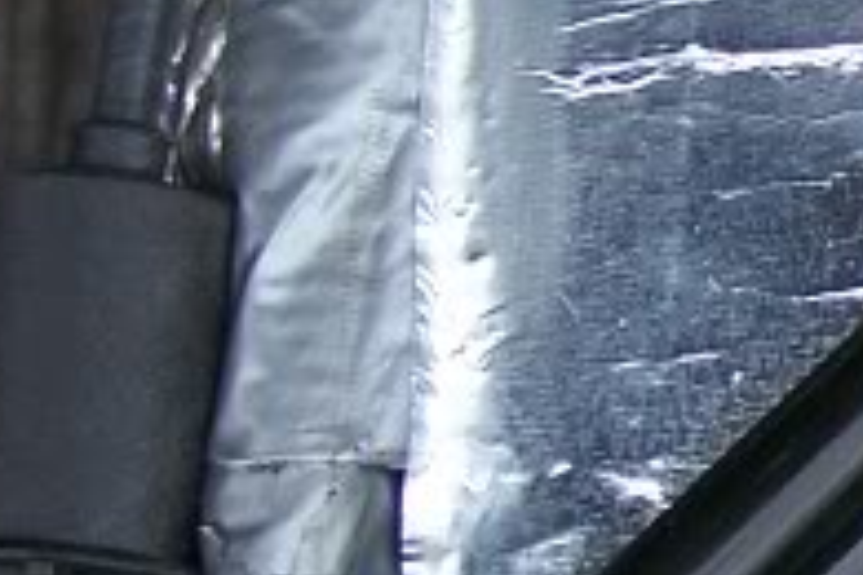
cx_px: 1350
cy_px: 438
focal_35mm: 208
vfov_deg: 6.6
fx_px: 4986
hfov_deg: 9.6
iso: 80
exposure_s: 1/320
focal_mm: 6.3
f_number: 2.8
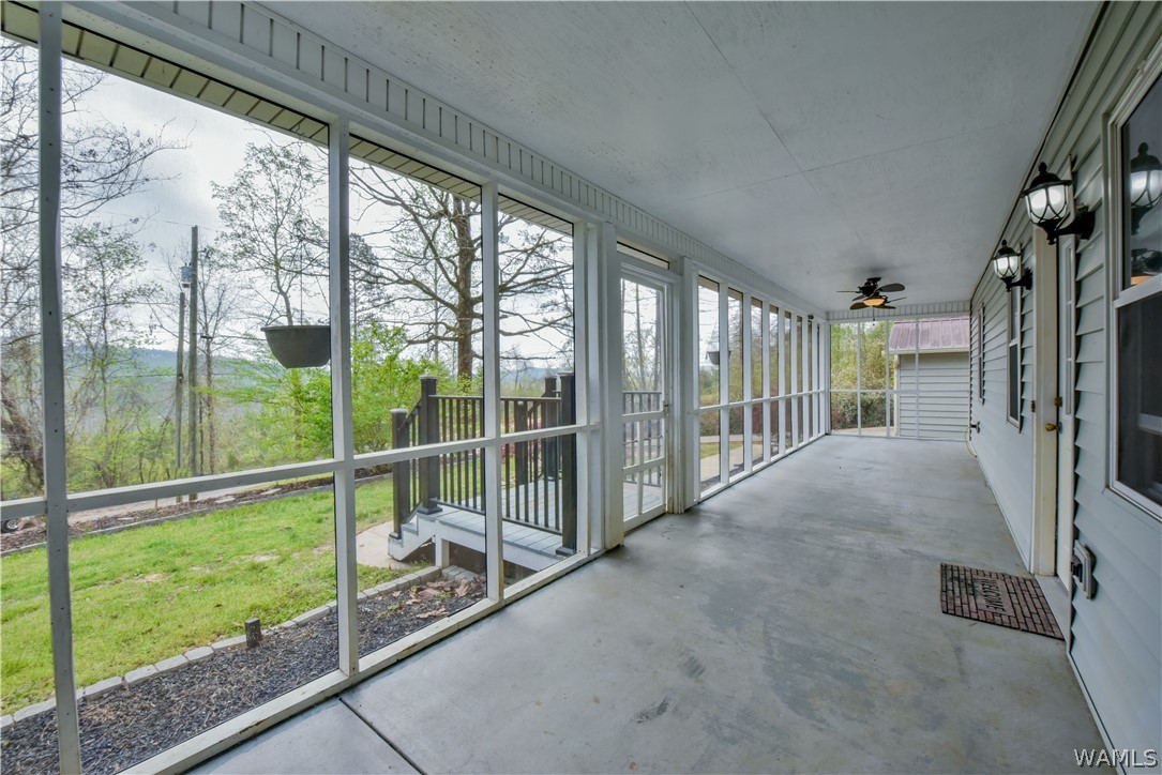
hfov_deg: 104.2
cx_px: 581
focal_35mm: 14
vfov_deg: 81.2
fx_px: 452
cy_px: 388
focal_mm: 14
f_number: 22
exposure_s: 1/50
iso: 800
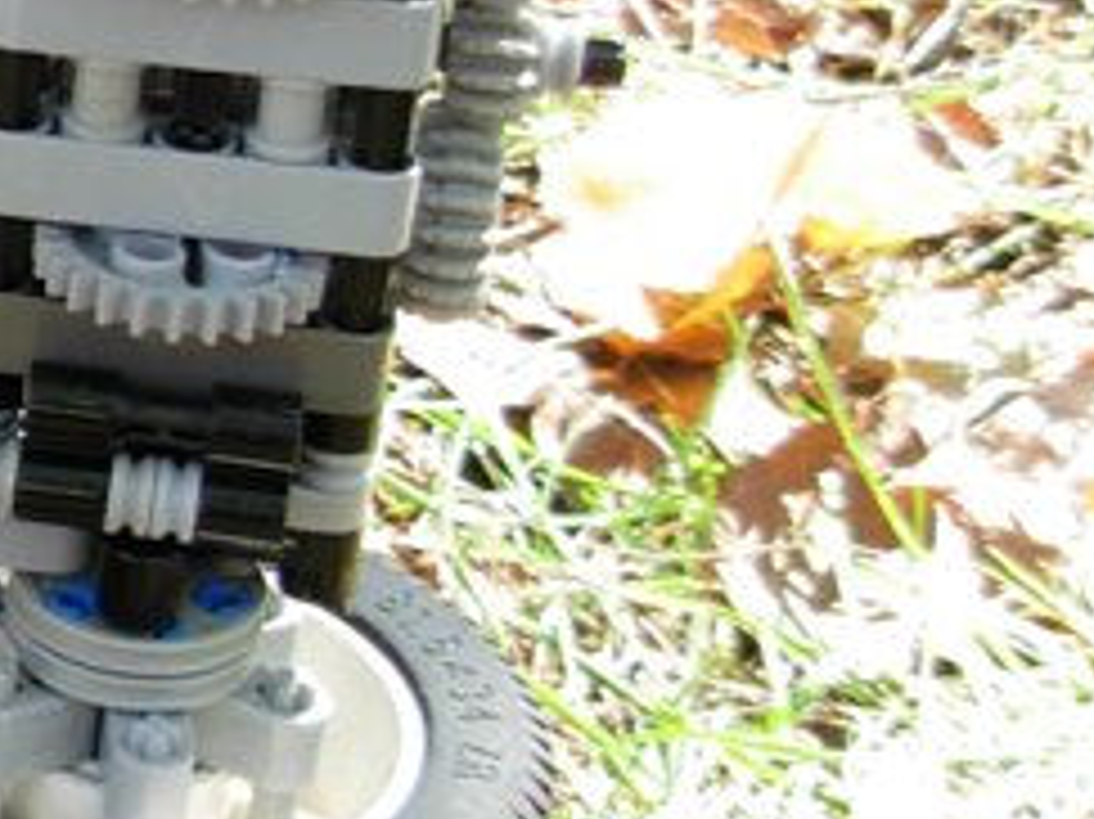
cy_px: 14
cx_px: -581
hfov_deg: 14.6
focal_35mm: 125
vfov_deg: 11.7
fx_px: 3949
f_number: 2.9
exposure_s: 1/65.8
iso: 79
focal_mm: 6.3
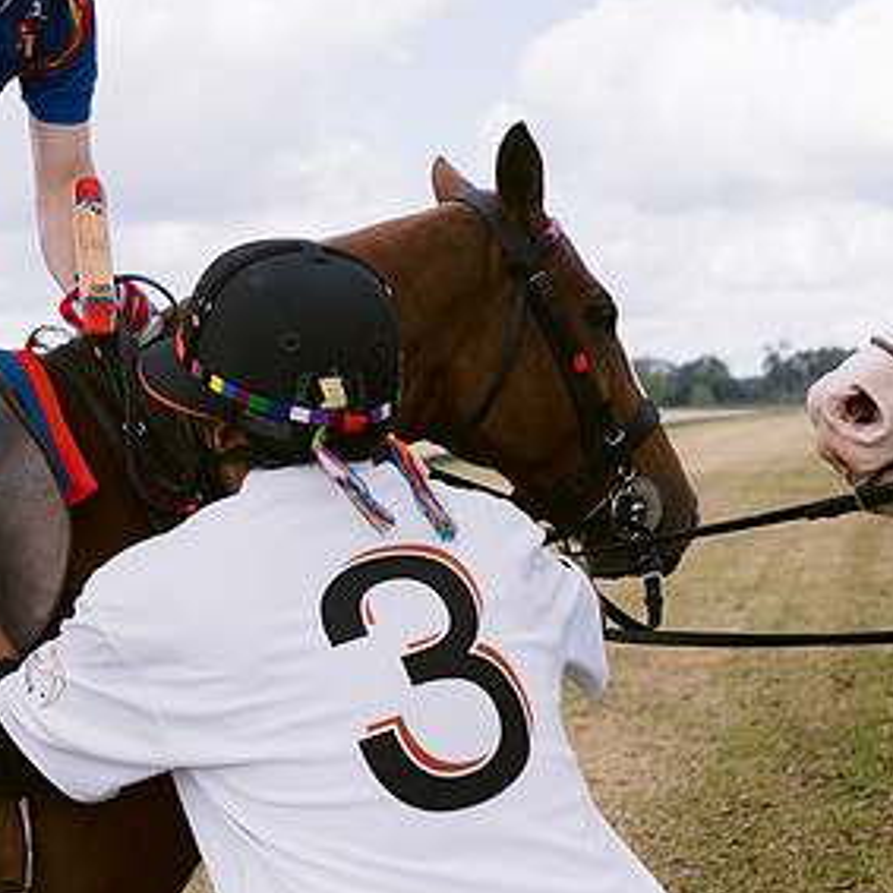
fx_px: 1780
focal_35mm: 61
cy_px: 327
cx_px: 256
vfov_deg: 28.0
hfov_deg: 27.9
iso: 200
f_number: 2.8
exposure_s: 1/2500
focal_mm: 35
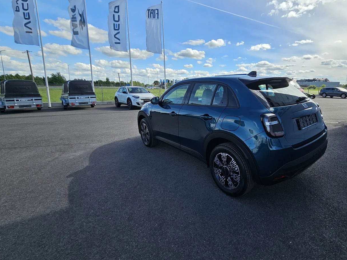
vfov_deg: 74.6
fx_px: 170
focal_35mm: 17
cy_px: 118
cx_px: 215
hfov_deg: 89.4
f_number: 2.2
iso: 50
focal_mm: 2.2
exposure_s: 1/1476
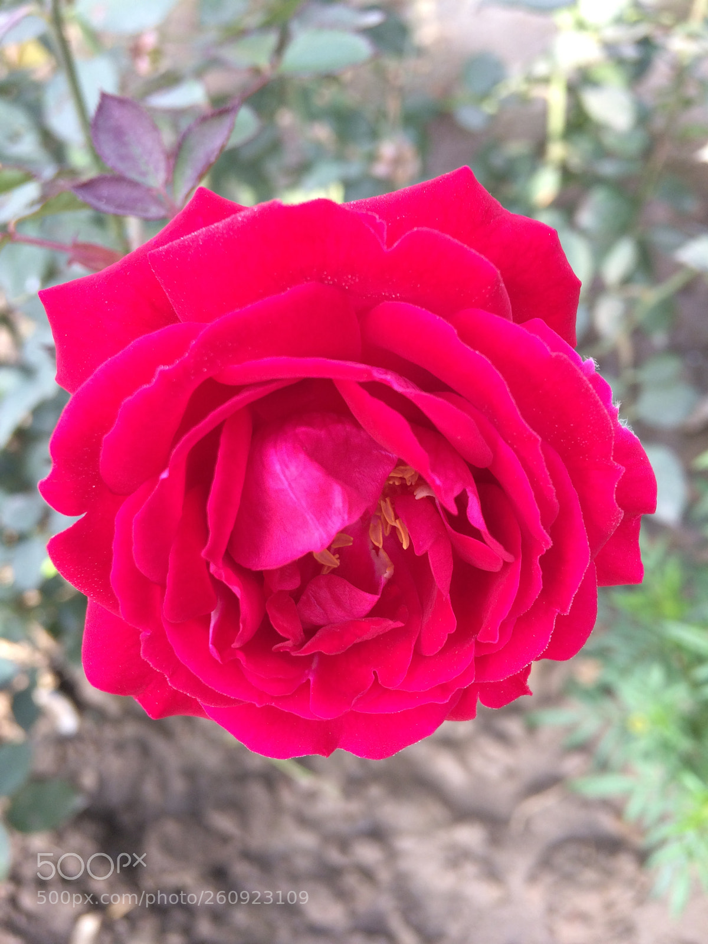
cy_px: 472
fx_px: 791
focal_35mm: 29
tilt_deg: -59.9
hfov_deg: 48.2
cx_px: 354
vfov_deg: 61.7
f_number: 2.2
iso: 64
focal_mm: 4.15
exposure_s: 1/100
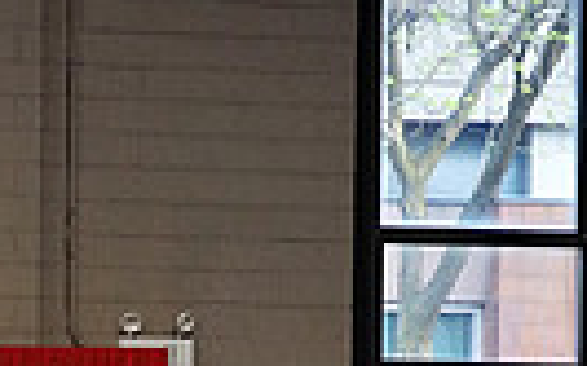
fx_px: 6056
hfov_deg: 5.5
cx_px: 4
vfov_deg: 3.4
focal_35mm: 379
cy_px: 979
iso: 3200
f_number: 5.6
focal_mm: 73
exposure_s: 1/125
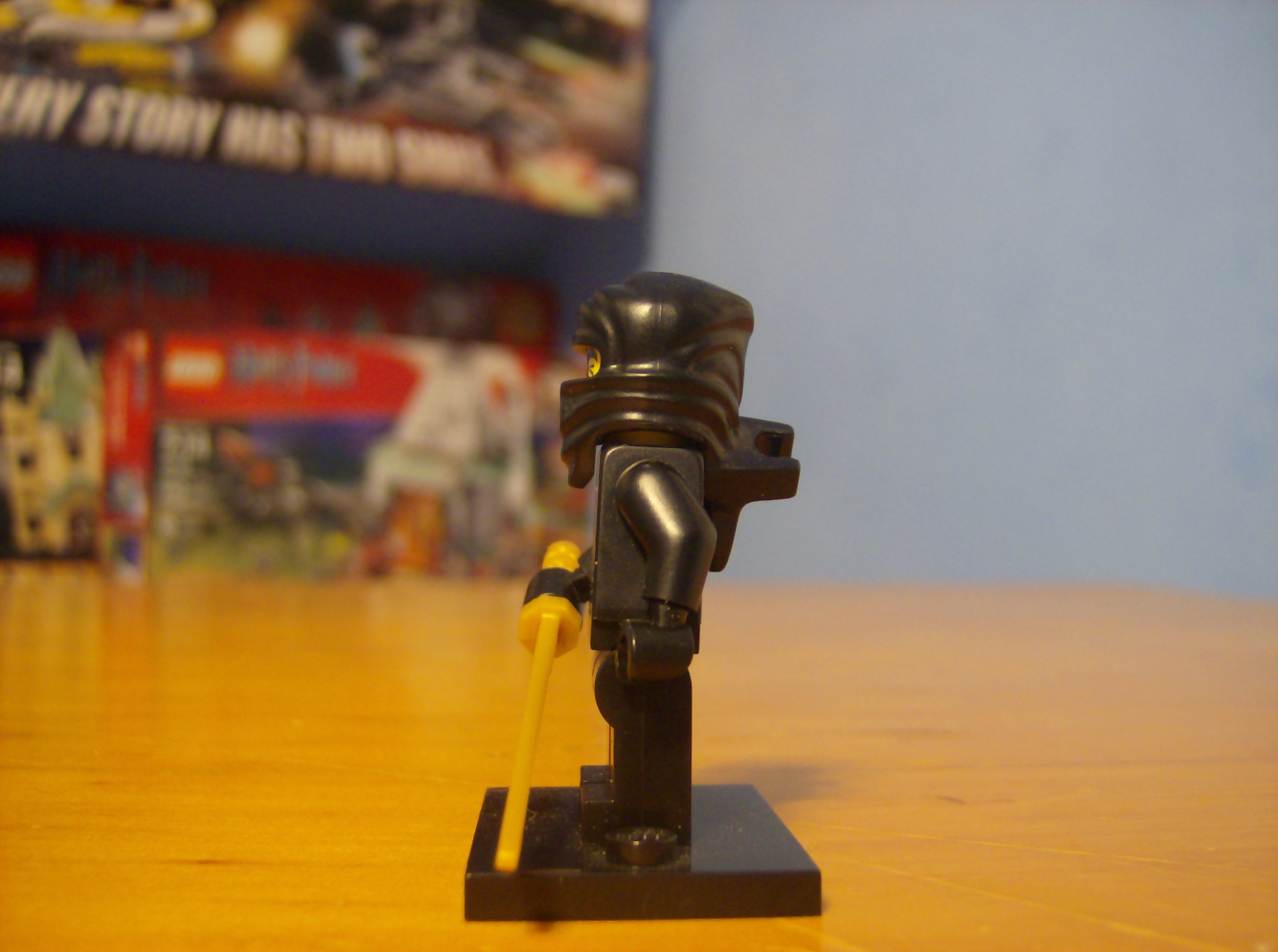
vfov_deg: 39.5
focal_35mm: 36
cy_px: 476
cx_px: 639
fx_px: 1326
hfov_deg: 51.5
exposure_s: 1/3.78
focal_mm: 6
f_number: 2.8
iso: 200
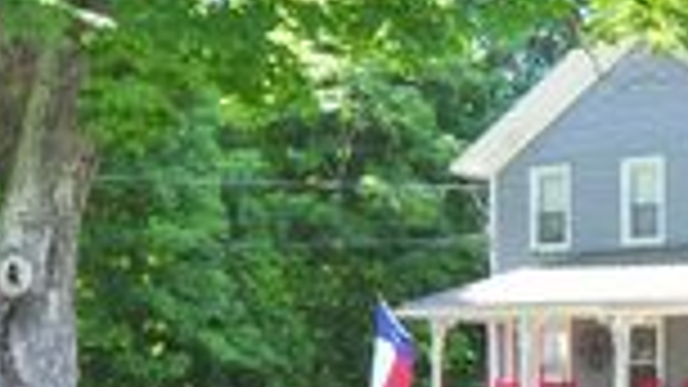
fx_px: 1217
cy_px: 261
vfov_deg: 18.0
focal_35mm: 67
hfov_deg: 25.3
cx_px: 985
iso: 640
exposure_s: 1/100
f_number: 8
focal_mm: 13
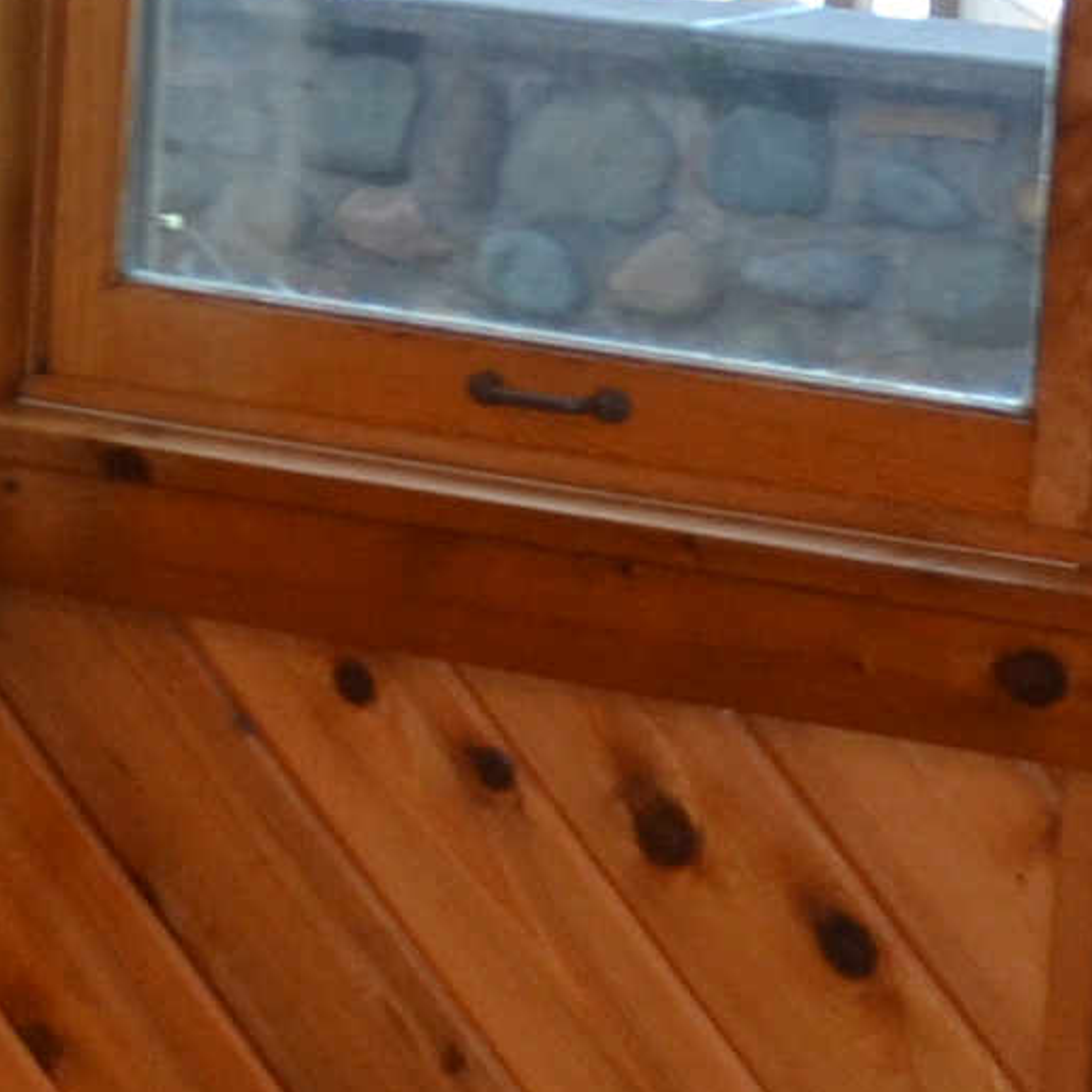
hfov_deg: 8.3
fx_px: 7317
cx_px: -631
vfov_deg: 8.5
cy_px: 36
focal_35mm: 205
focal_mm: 18
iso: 400
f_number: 3.5
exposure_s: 1/60
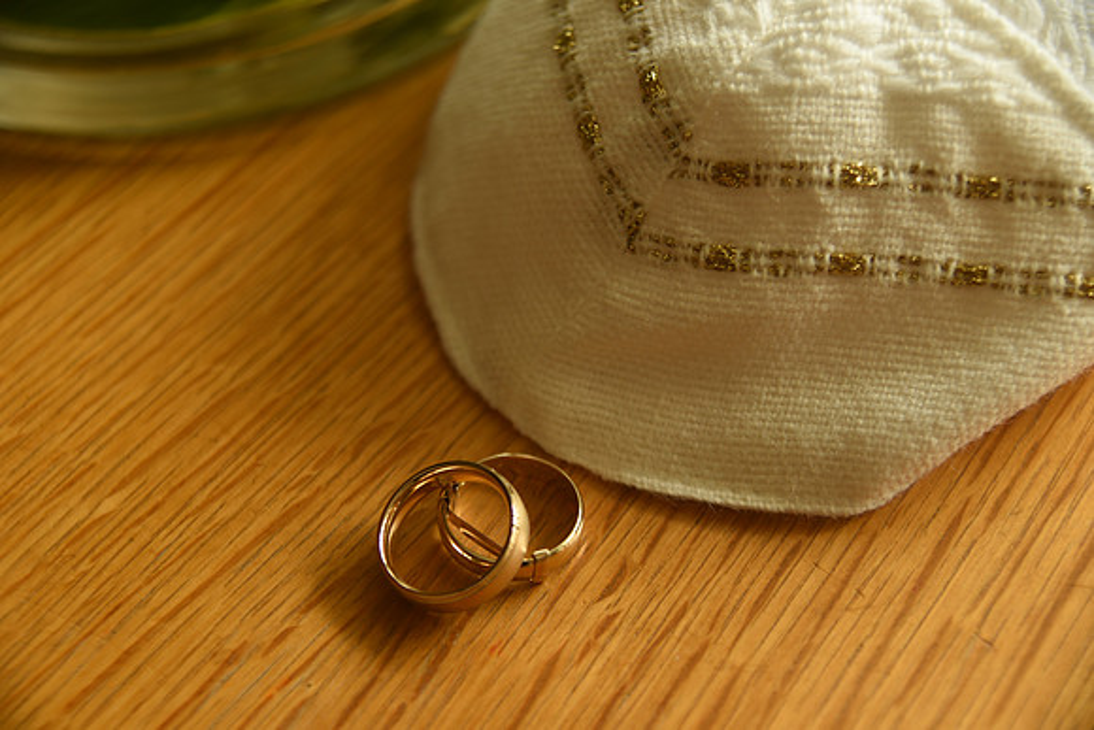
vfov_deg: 16.1
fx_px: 2584
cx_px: 547
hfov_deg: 23.9
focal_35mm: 85
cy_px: 365
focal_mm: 85
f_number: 4
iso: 200
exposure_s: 1/125
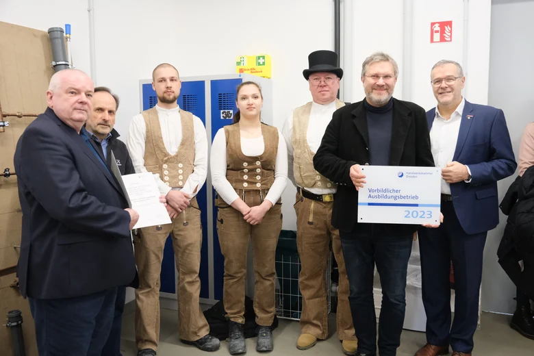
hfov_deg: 61.9
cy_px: 178
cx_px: 267
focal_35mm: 30
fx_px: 445
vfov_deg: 43.6
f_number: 4
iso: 3200
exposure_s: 1/100
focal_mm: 20.2
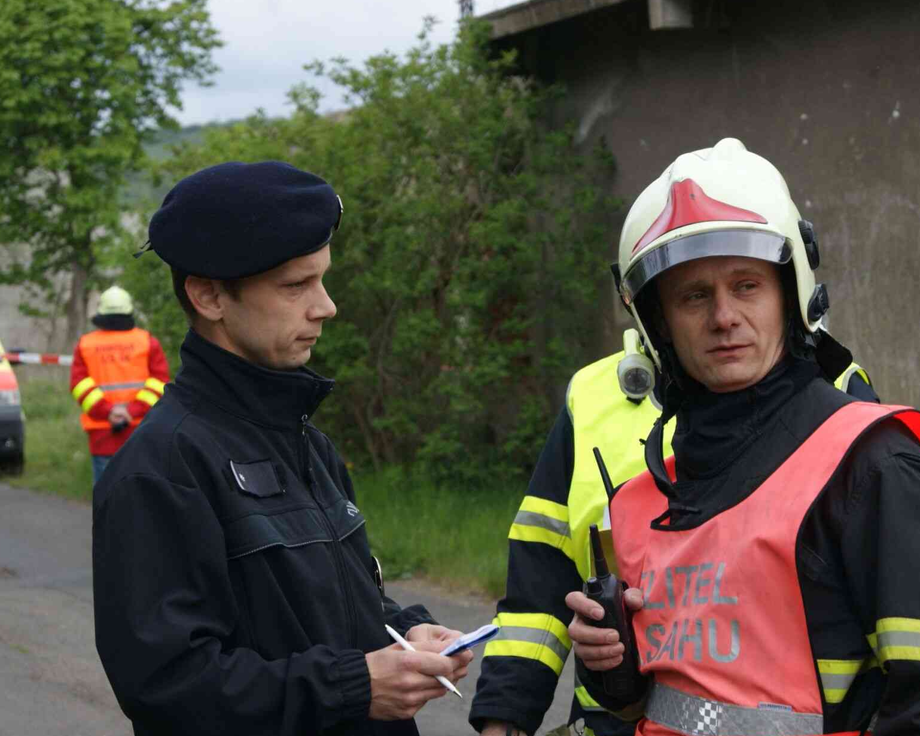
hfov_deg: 19.8
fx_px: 2630
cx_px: 469
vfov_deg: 15.9
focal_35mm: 97
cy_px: 375
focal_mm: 55
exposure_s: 1/125
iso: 100
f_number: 6.3
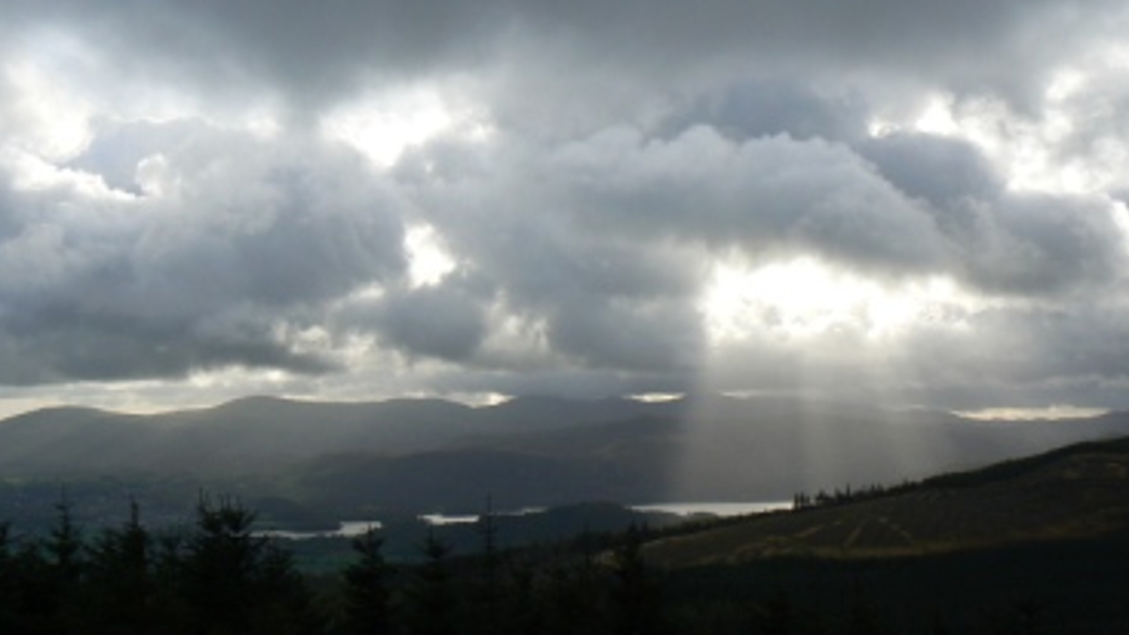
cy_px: 390
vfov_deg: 25.9
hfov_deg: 44.6
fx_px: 1377
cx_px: 546
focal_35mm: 46
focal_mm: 6
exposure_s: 1/400
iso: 80
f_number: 6.3
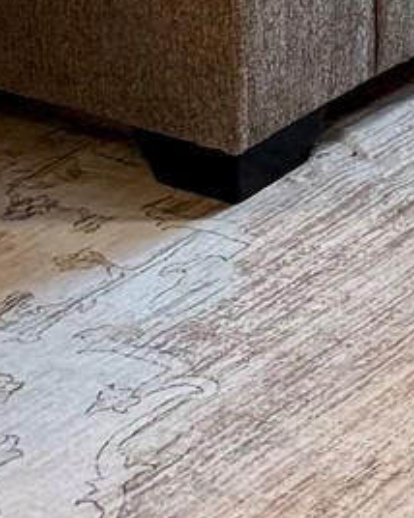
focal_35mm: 179
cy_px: -895
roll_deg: +1.3
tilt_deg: -4.7
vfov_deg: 9.2
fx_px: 2745
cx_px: 1087
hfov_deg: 7.8
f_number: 1.78
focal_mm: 6.76
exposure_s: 1/120
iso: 160
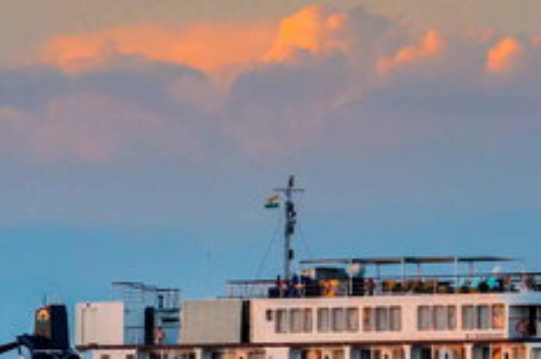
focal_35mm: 348
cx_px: 399
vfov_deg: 3.9
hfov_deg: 5.9
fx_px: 5222
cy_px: 263
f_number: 8
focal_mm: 112
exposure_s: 1/500
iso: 1250
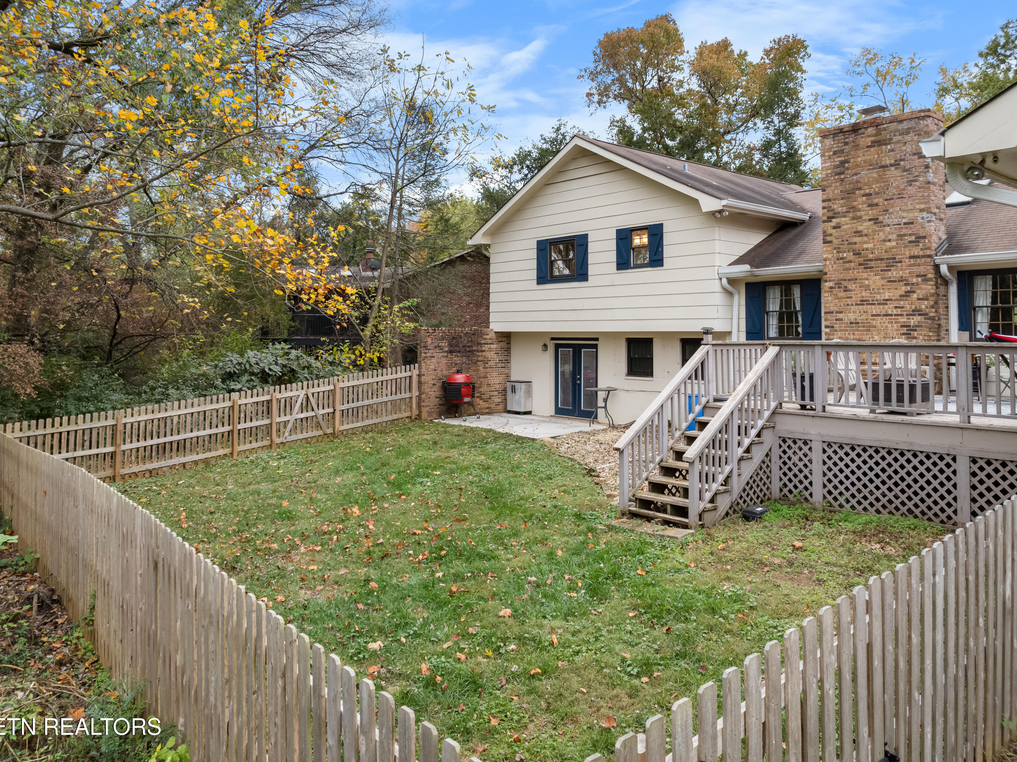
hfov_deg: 67.3
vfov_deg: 53.0
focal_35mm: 26
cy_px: 351
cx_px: 540
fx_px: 763
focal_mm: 12.29
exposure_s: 1/15
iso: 270
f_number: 2.8
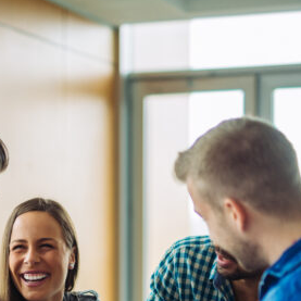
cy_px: 271
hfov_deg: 14.6
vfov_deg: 14.6
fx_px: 1161
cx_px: 37
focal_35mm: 118
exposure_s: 1/320
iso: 400
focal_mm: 50
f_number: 1.6
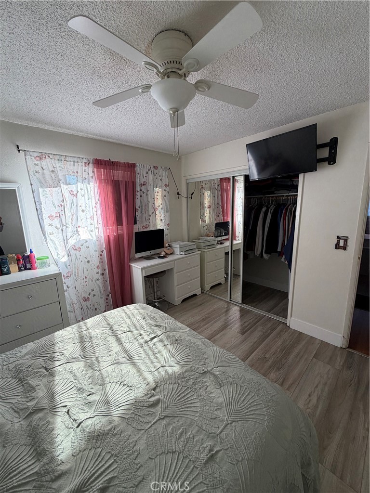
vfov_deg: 102.1
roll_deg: +1.5
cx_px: 185
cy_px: 246
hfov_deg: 85.7
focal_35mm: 14
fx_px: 200
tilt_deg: -10.2
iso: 80
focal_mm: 2.22
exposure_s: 1/121
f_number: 2.2
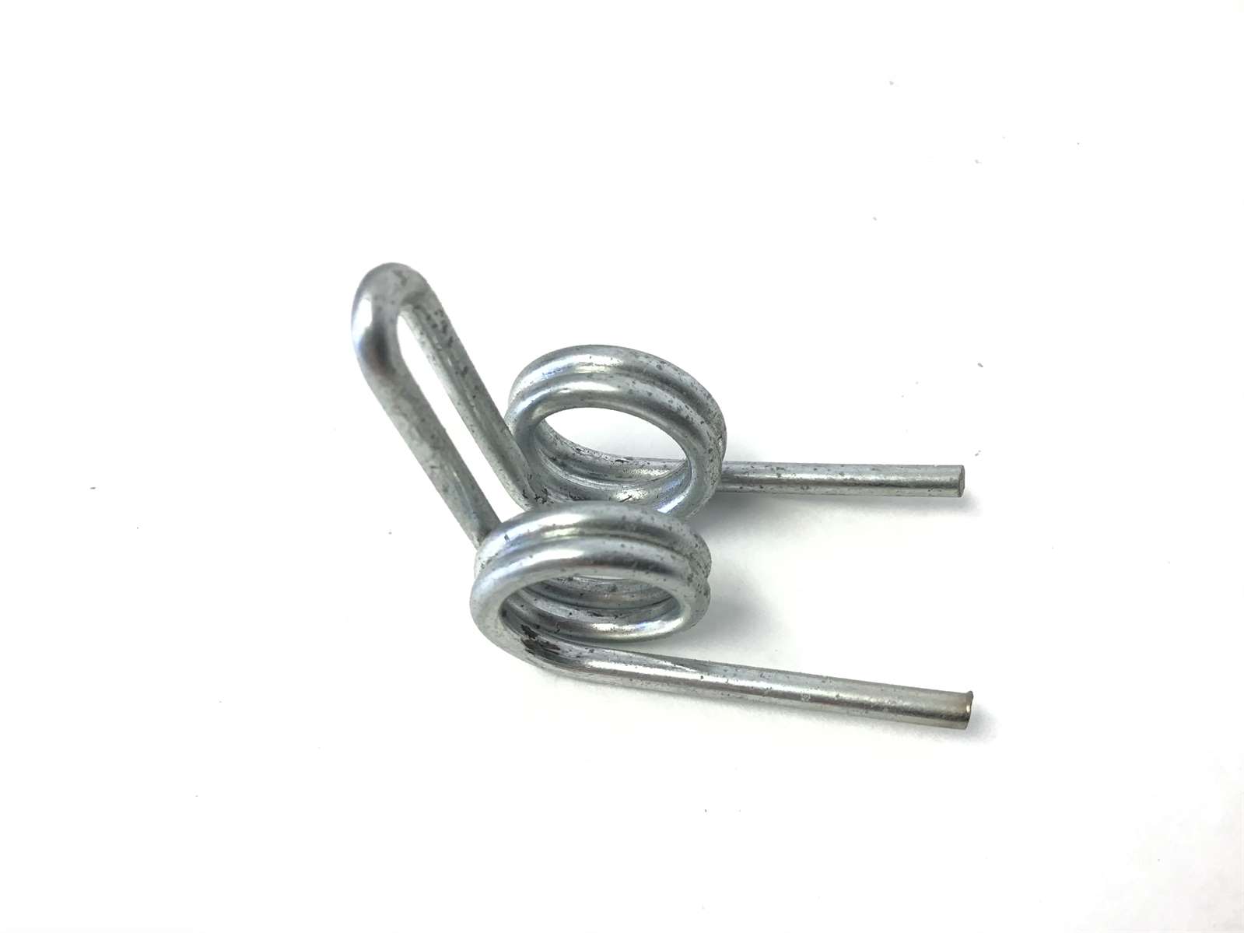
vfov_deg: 45.4
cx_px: 622
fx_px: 1114
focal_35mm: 31
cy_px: 466
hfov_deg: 58.4
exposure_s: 1/40
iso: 32
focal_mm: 3.3
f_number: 2.4
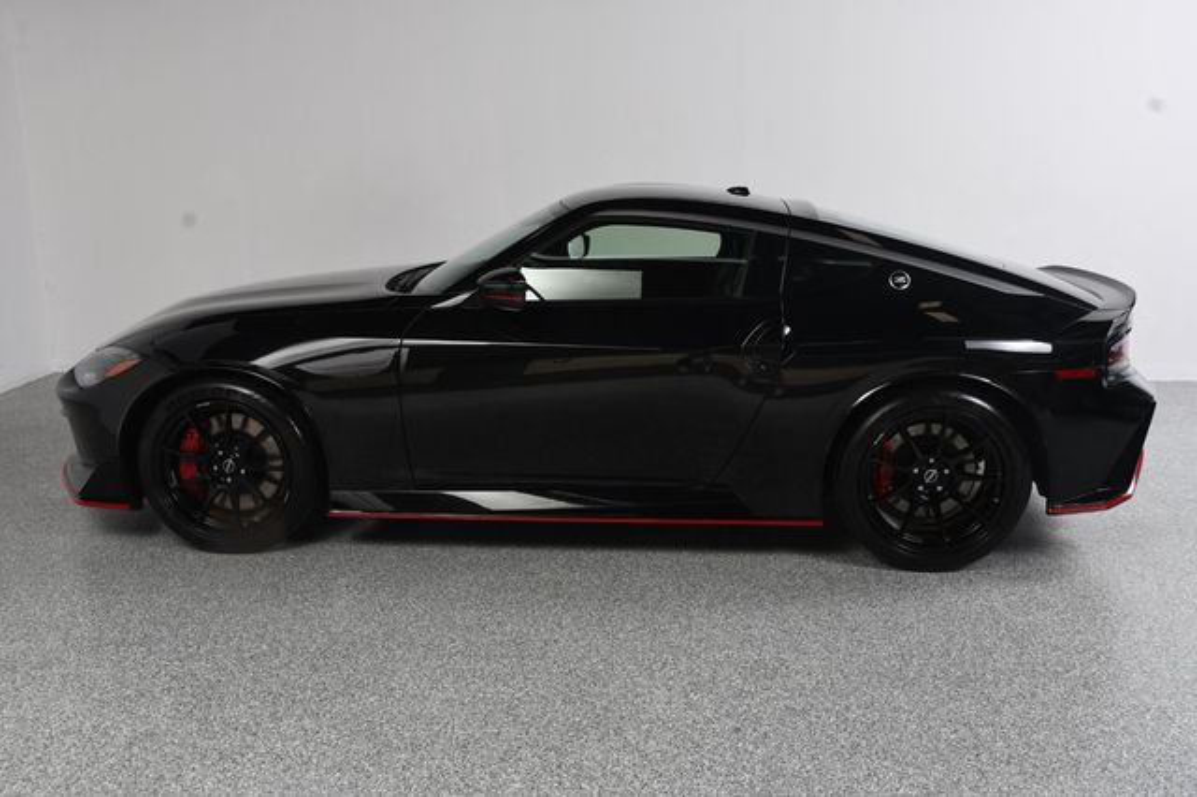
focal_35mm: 34
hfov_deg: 55.8
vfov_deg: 38.8
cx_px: 598
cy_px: 398
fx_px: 1130
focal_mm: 23
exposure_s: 1/160
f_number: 10
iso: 100
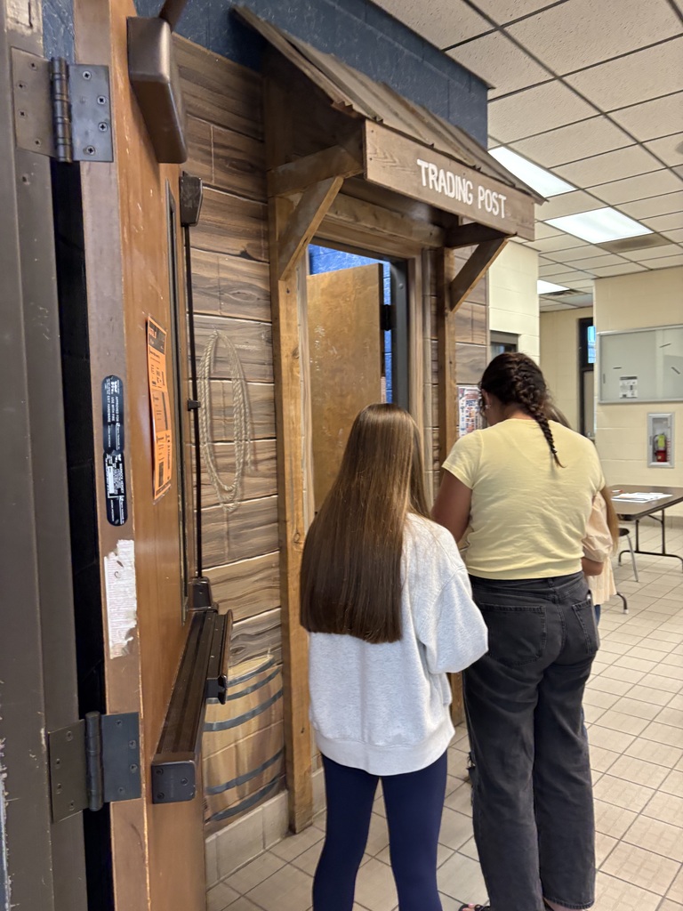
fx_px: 684
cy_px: 456
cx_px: 342
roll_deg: +0.0
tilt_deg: -6.5
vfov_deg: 67.3
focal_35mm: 26
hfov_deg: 53.1
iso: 250
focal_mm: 5.96
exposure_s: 1/60
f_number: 1.6
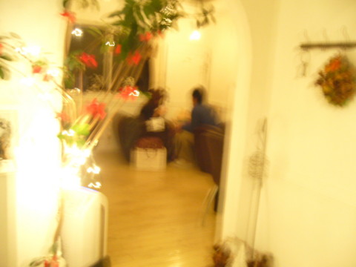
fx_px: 360
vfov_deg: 40.7
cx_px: 178
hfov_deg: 52.6
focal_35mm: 35
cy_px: 134
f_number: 2.8
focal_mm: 5.8
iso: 200
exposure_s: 1
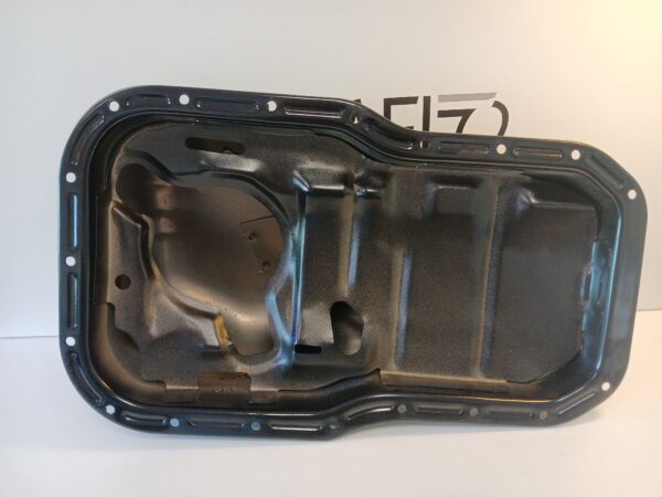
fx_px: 497
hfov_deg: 67.3
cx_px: 331
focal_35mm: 26
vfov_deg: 53.1
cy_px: 248
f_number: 1.8
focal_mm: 3.98
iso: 160
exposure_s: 1/50
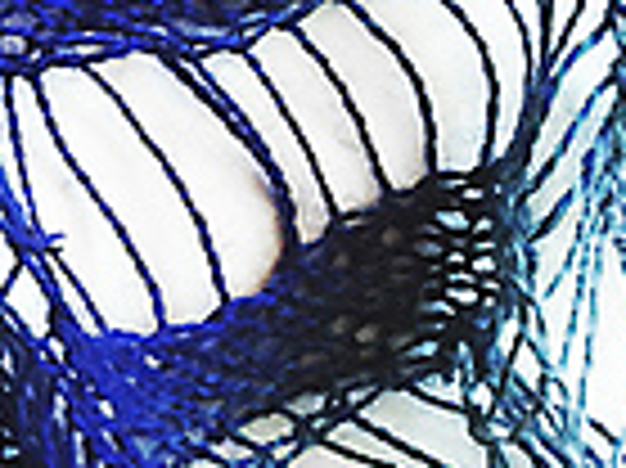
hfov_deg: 11.9
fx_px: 2909
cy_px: 256
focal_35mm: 161
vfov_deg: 9.2
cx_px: -216
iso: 80
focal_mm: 3.85
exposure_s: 1/30
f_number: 2.8
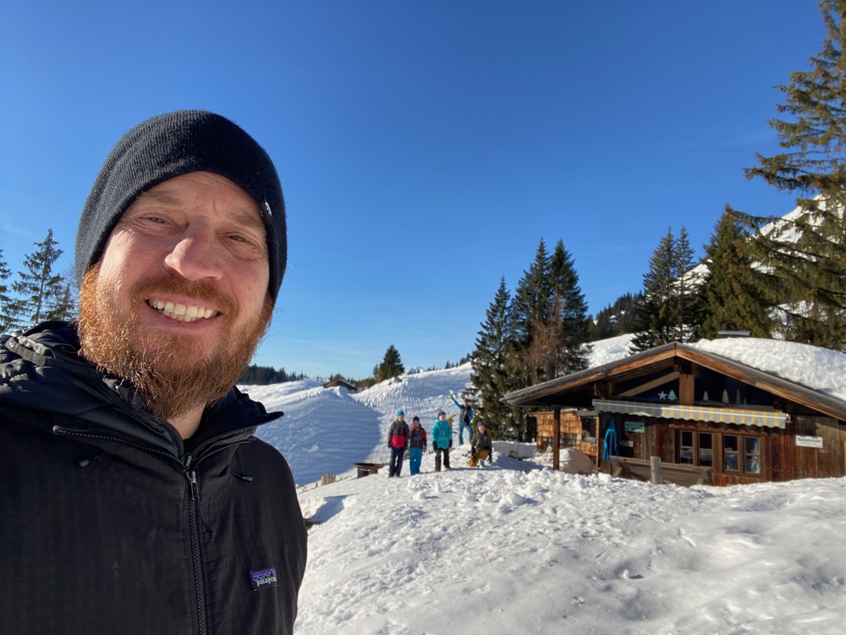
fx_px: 562
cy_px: 318
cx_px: 423
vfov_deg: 58.9
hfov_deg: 73.9
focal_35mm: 23
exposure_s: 1/794
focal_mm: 2.71
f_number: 2.2
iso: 25
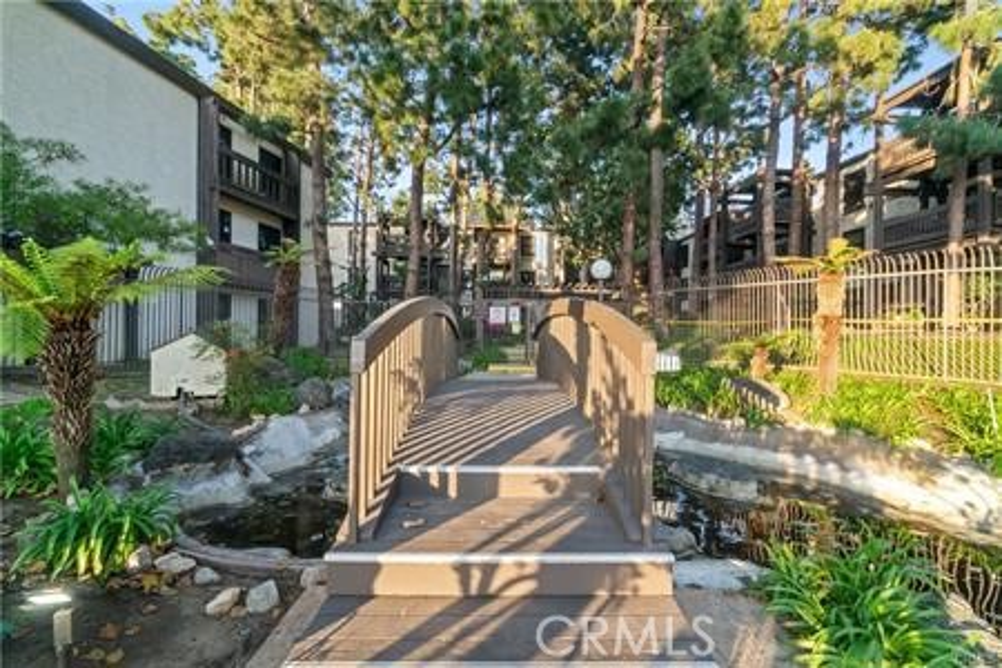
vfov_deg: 77.3
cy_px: 334
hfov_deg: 100.4
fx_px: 417
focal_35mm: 15
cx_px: 501
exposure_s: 1/100
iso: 3200
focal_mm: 10
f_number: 14
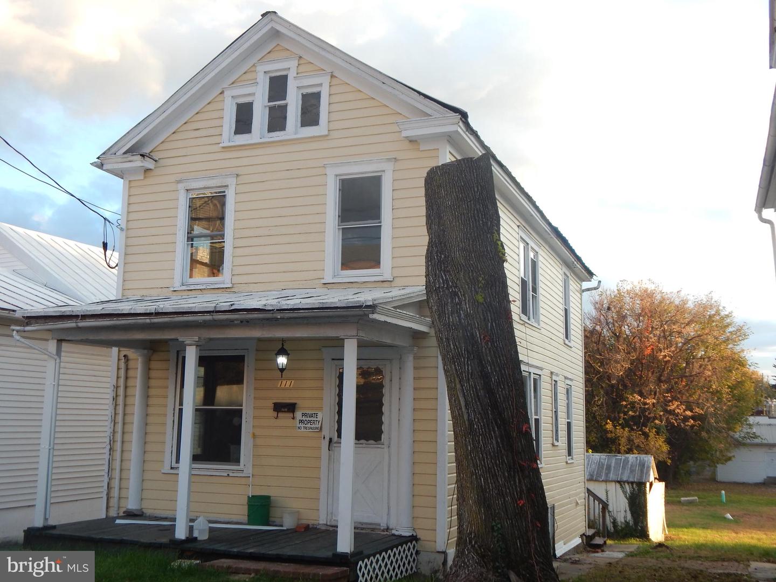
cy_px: 291
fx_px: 852
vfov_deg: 37.7
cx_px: 388
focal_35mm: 38
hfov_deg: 49.0
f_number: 3.4
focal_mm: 6.8
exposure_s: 1/125
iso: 125
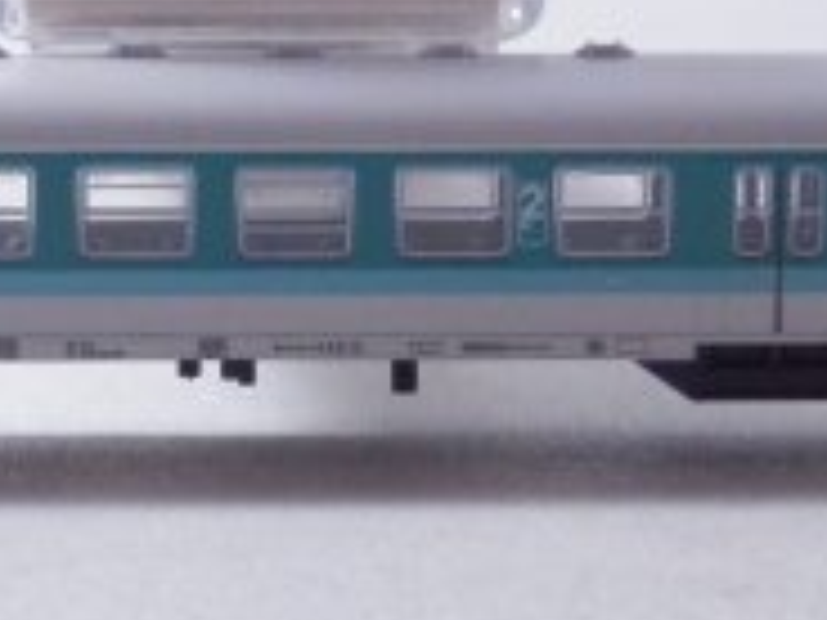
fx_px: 5136
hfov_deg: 9.2
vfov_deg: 6.9
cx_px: 193
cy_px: 121
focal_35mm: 215
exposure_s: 1/160
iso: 640
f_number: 4.4
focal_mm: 11.9
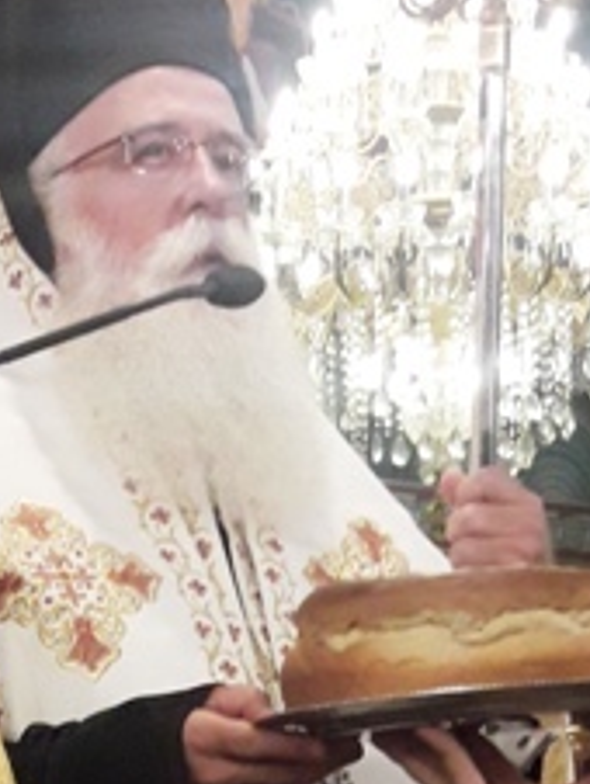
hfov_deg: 15.0
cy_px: 885
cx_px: 219
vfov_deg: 18.9
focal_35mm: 99
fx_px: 2246
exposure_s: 1/33
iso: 200
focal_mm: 3.7
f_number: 1.9
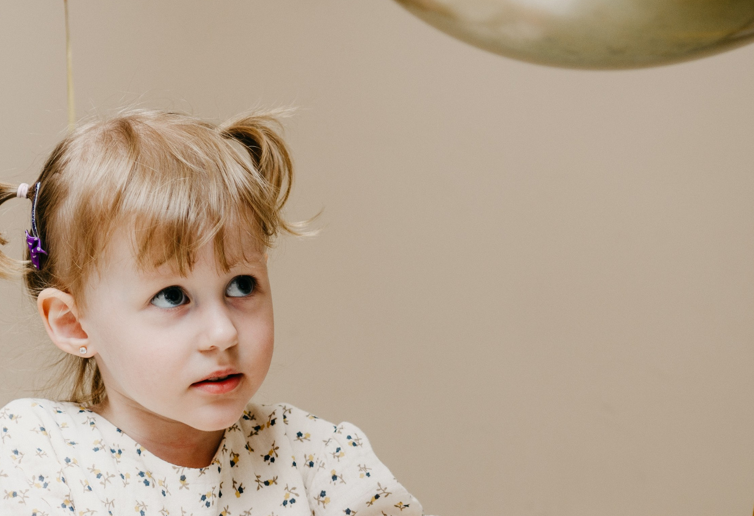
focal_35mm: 111
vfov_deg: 12.5
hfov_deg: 18.3
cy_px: 416
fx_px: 2344
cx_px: 353
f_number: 3.5
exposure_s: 1/160
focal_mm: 52
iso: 125
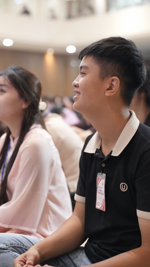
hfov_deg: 17.5
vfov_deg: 30.6
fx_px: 488
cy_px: 134
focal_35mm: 69
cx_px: 68
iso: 5000
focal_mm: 65
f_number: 2.8
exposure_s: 1/200
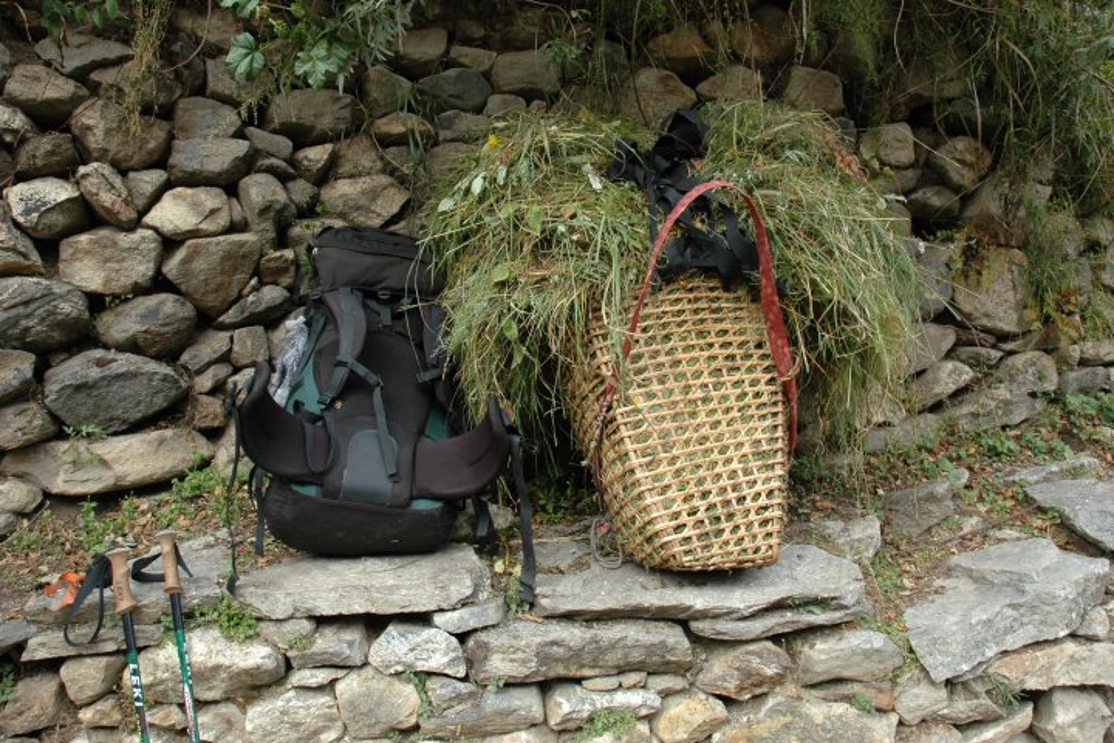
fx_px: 835
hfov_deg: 67.4
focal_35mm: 27
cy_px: 372
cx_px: 557
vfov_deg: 47.9
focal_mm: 18
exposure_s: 1/125
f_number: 5.6
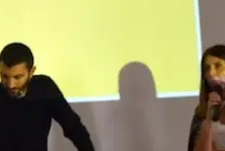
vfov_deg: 7.1
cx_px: -161
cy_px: 26
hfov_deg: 10.1
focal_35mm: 195
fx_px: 1219
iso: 900
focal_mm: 25
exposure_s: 1/100
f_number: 5.6
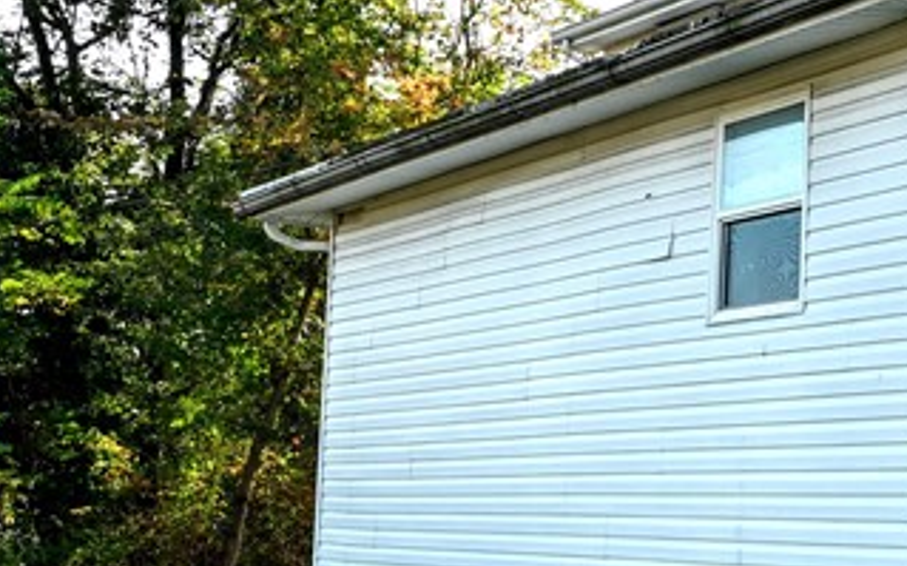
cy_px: 373
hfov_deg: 25.3
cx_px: 1240
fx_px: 1673
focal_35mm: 68
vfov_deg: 19.1
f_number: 7.1
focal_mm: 13
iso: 140
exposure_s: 1/125
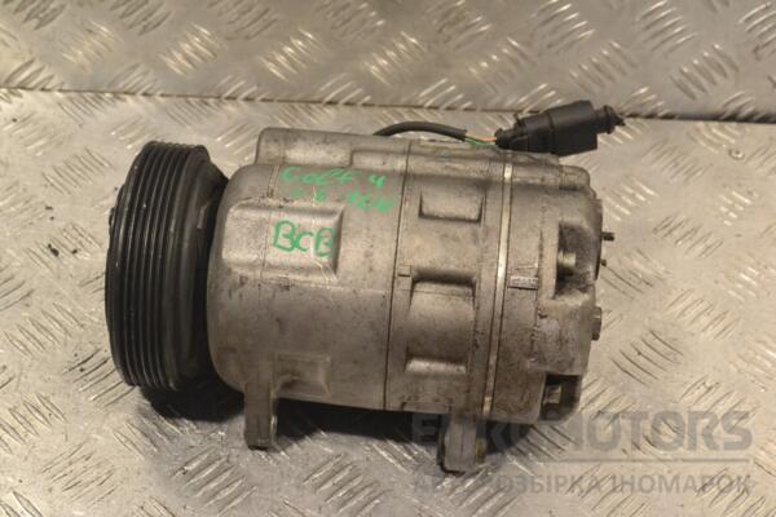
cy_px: 258
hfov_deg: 28.1
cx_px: 388
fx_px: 1552
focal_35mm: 72
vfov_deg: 18.9
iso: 3200
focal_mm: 48
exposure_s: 1/400
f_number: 10
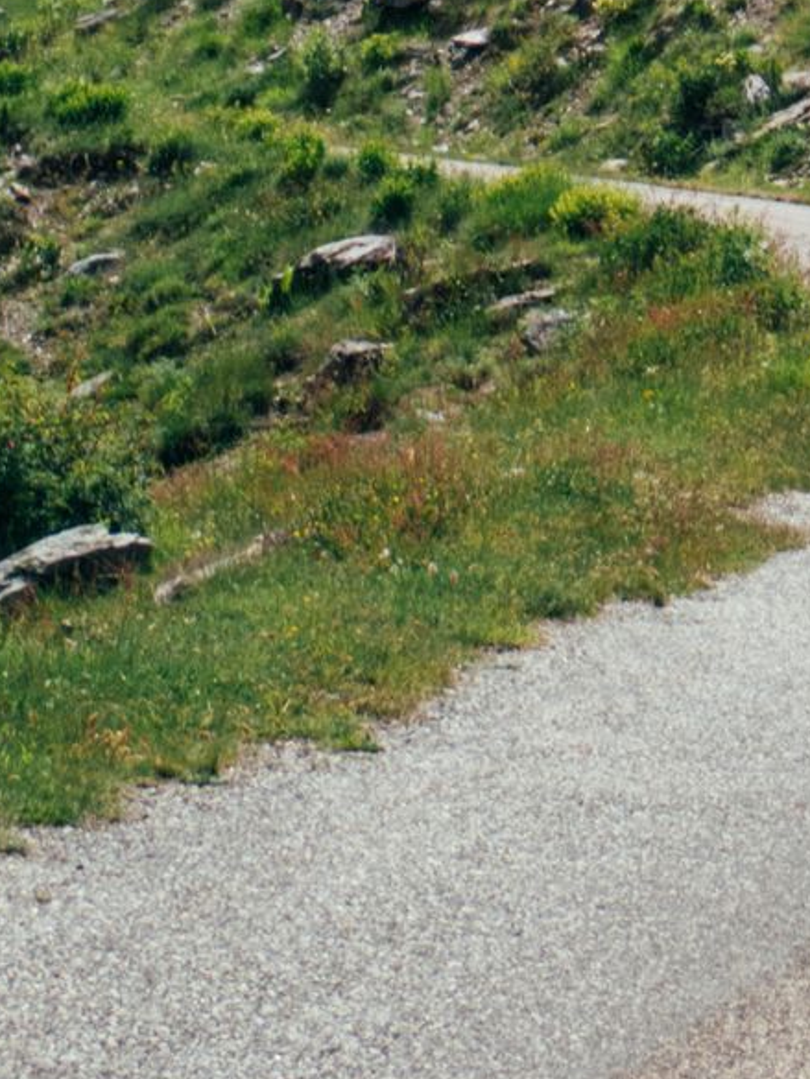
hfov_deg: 7.1
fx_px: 6456
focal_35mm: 207
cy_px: -368
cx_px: 834
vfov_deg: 9.4
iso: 100
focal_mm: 12.73
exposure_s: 1/500
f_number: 5.6
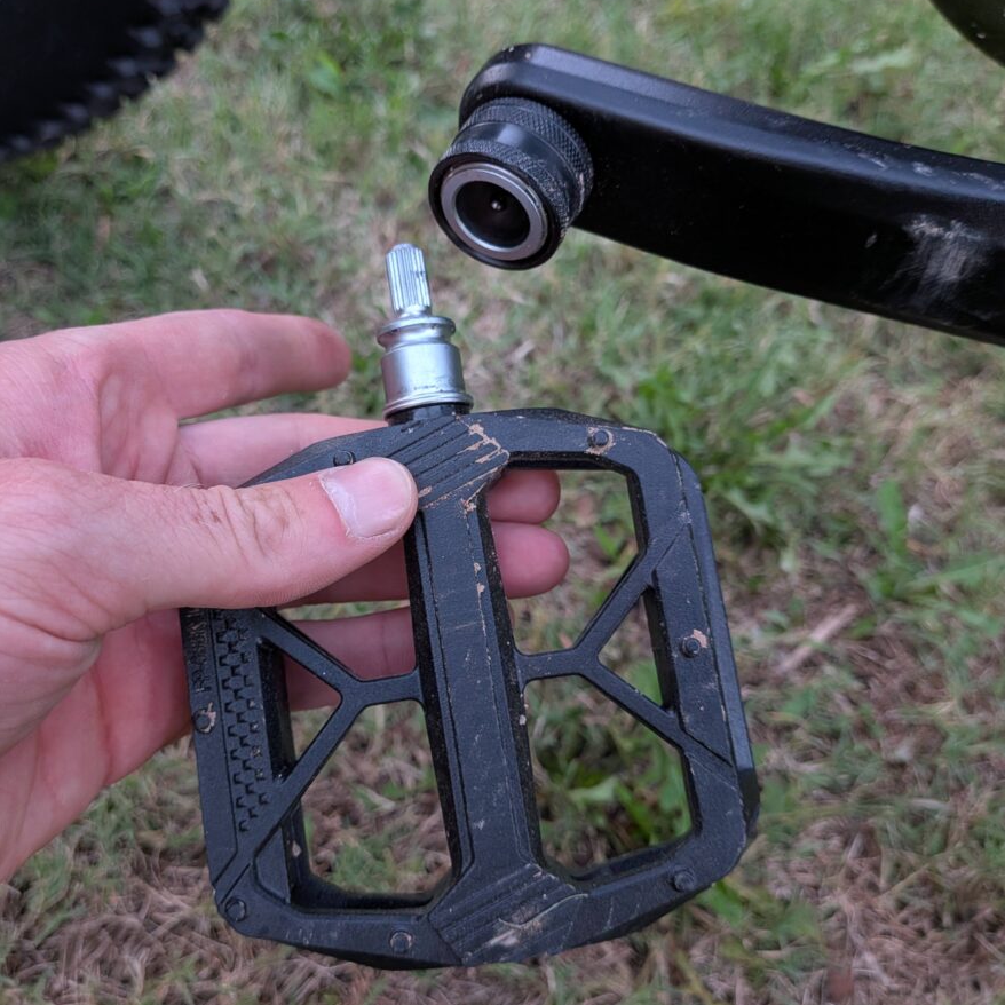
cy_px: 502
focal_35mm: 29
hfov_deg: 55.3
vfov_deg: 55.6
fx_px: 953
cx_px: 410
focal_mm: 4.53
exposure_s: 1/97
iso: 599
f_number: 1.7
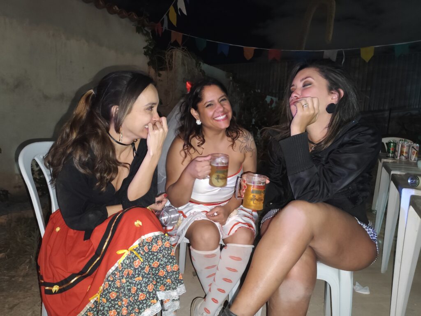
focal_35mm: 23
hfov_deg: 73.9
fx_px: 280
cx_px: 210
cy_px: 158
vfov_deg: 58.9
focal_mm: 6.19
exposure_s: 1/15
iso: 4000
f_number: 1.65
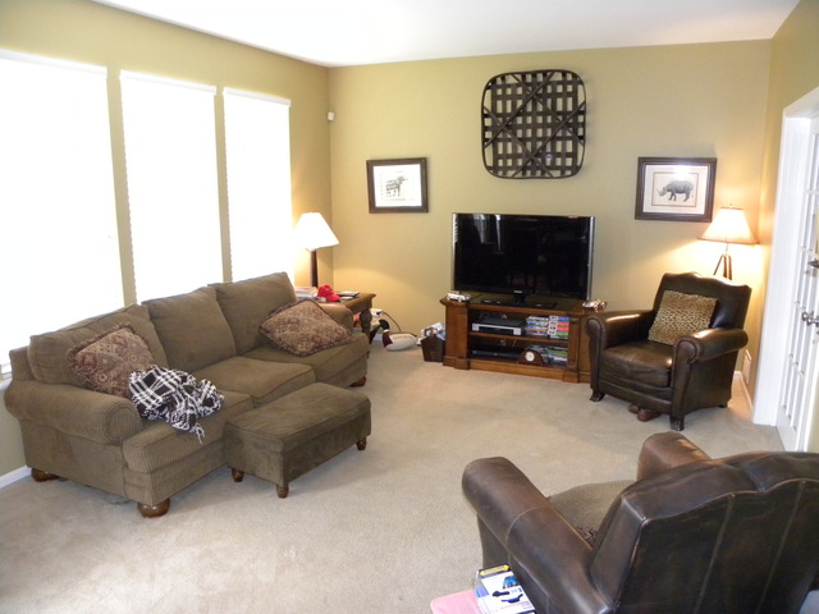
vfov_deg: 53.1
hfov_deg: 67.3
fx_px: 615
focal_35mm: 26
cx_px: 410
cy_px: 307
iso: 400
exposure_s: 1/32.3
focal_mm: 4.6
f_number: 2.8
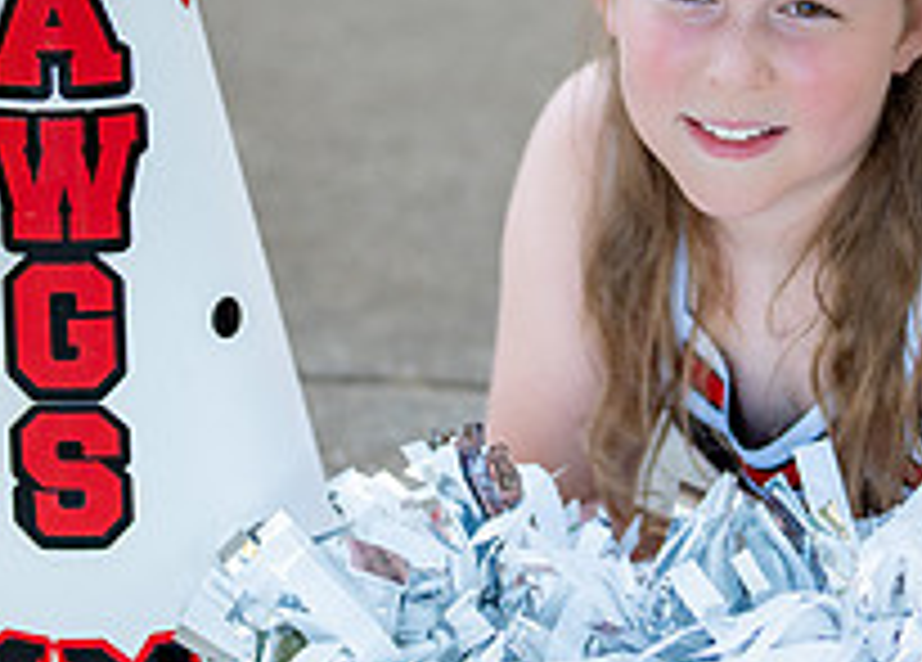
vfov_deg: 8.4
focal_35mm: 172
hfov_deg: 11.6
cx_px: 688
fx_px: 4510
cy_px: 156
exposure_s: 1/640
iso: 200
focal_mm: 50
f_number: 1.2
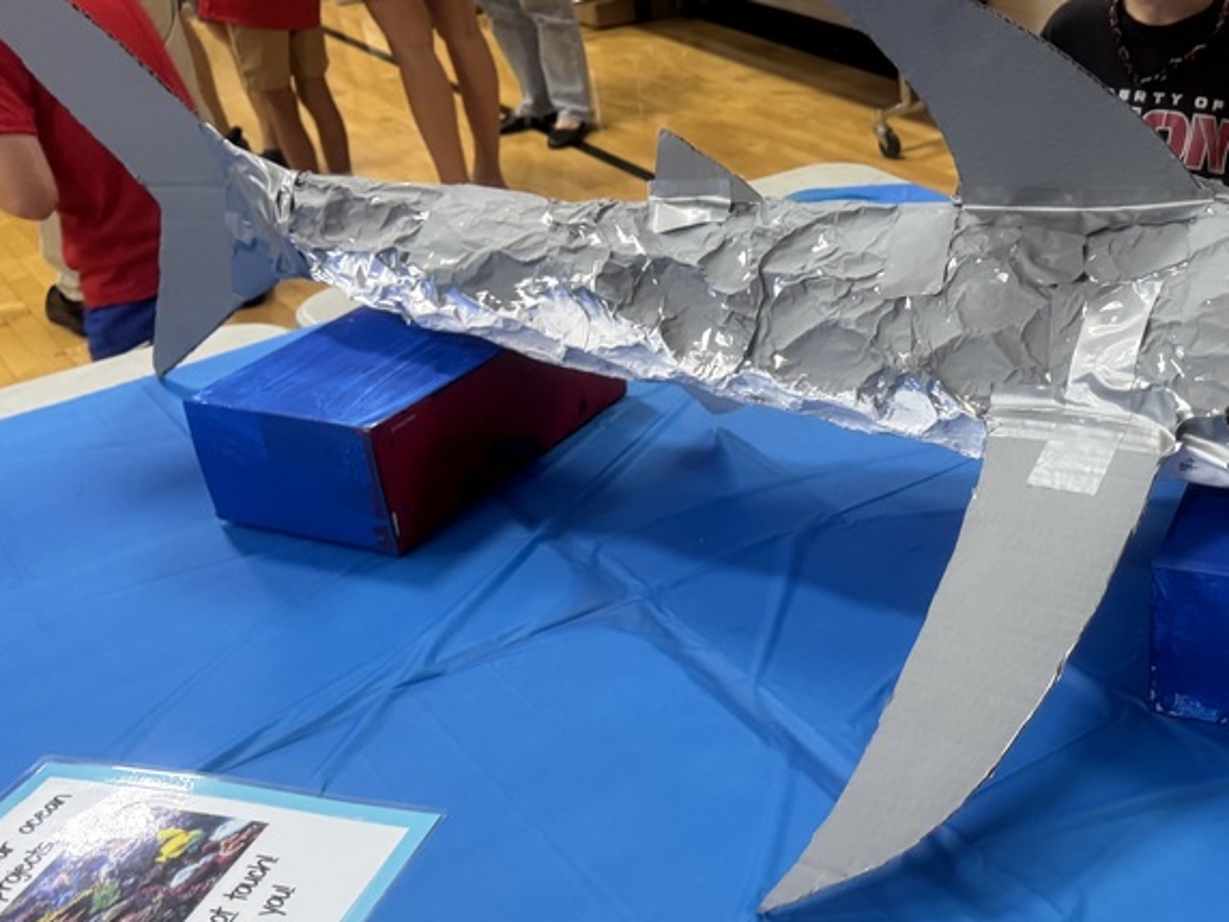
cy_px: 464
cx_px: 971
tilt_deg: -30.0
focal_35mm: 43
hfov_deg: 42.0
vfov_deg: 33.6
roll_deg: +3.7
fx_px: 1527
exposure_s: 1/60
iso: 320
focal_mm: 6.76
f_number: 1.78
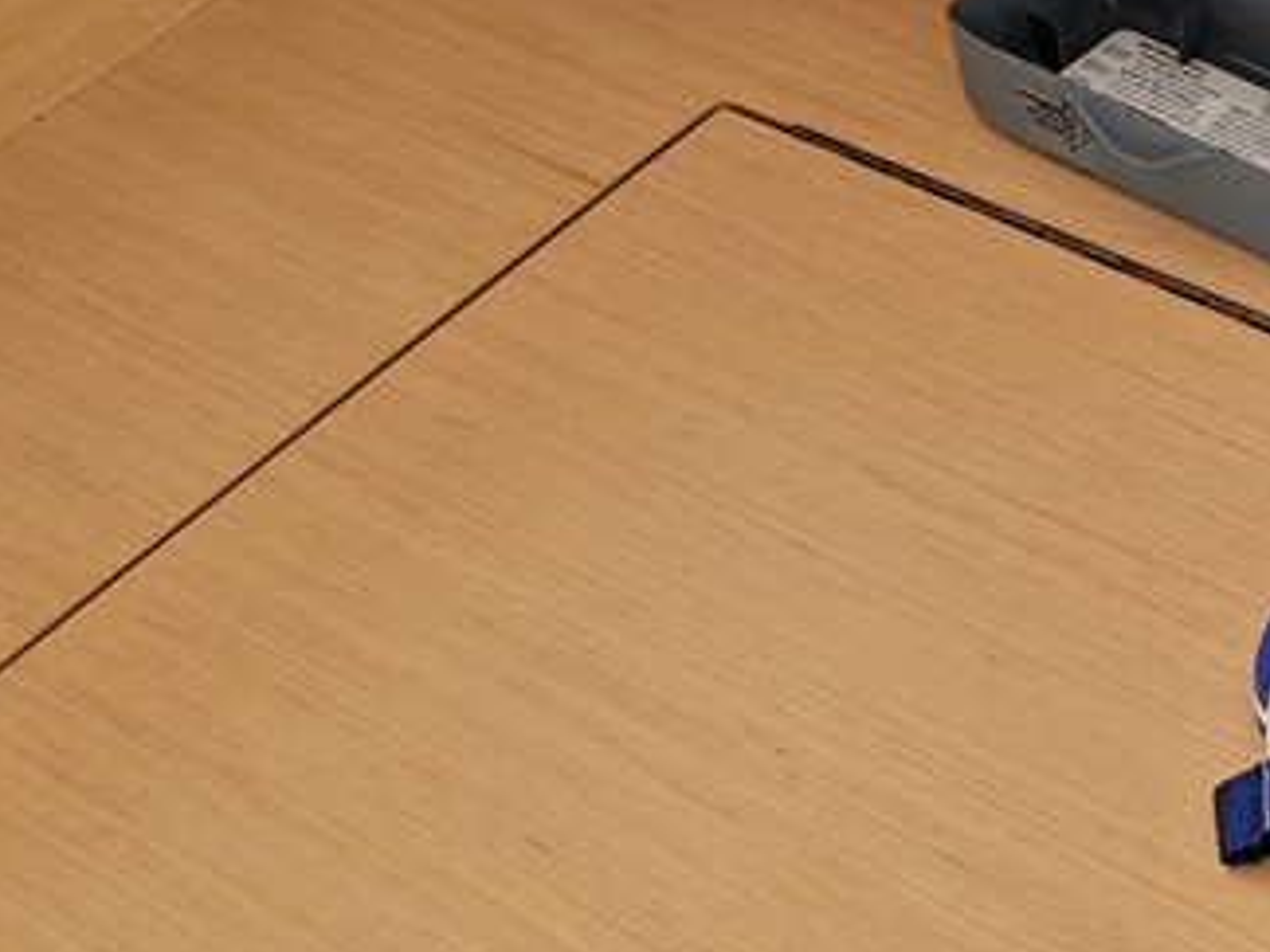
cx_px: 1341
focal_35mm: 91
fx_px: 3339
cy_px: -35
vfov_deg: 15.9
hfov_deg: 20.7
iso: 50
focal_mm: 6.55
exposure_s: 1/560
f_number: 1.6
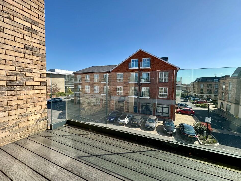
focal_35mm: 15
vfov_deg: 81.7
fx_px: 104
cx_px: 123
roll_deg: -0.4
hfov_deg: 98.2
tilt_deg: -3.2
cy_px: 91
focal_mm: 2.22
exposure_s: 1/690
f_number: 2.2
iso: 40
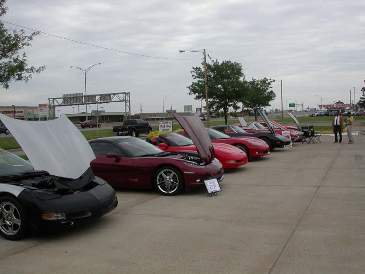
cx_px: 182
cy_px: 137
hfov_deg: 49.0
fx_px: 401
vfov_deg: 37.7
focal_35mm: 38
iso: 100
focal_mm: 7.85
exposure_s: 1/333
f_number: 7.5
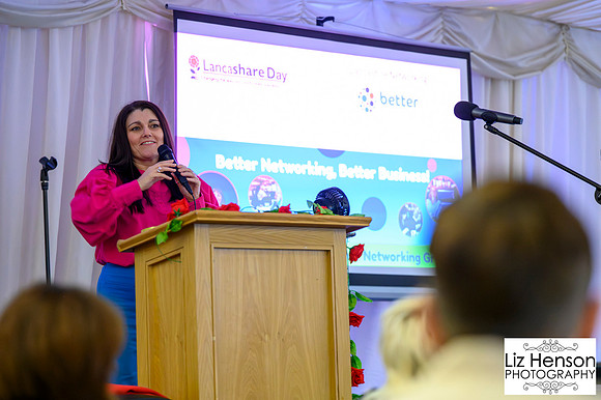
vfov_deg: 13.5
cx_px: 300
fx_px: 1694
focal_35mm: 102
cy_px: 200
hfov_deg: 20.1
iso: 12800
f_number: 2.8
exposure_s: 1/200
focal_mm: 101
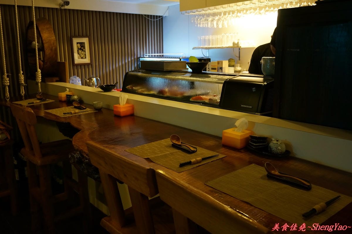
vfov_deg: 39.9
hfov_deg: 57.3
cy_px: 117
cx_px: 176
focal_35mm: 33
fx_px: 322
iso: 2000
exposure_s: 1/60
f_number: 4
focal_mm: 22
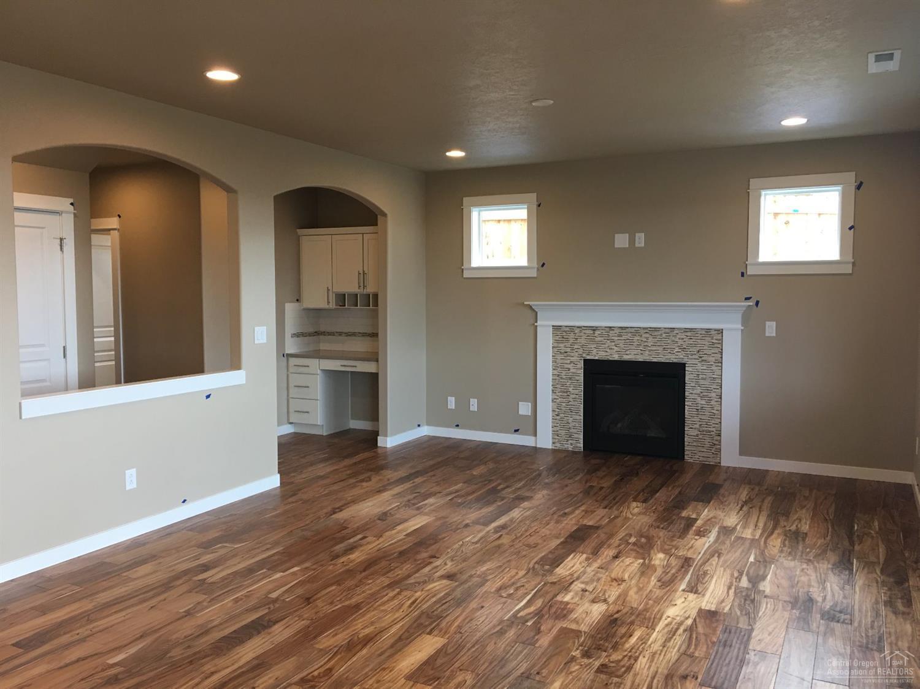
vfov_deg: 48.2
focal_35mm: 29
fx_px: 770
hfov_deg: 61.7
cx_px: 460
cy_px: 344
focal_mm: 4.15
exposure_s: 1/30
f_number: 2.2
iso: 40
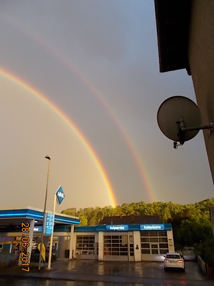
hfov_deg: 53.1
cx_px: 107
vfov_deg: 67.3
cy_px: 143
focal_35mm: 26
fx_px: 214
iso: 100
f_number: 3.2
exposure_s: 1/25
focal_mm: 4.6
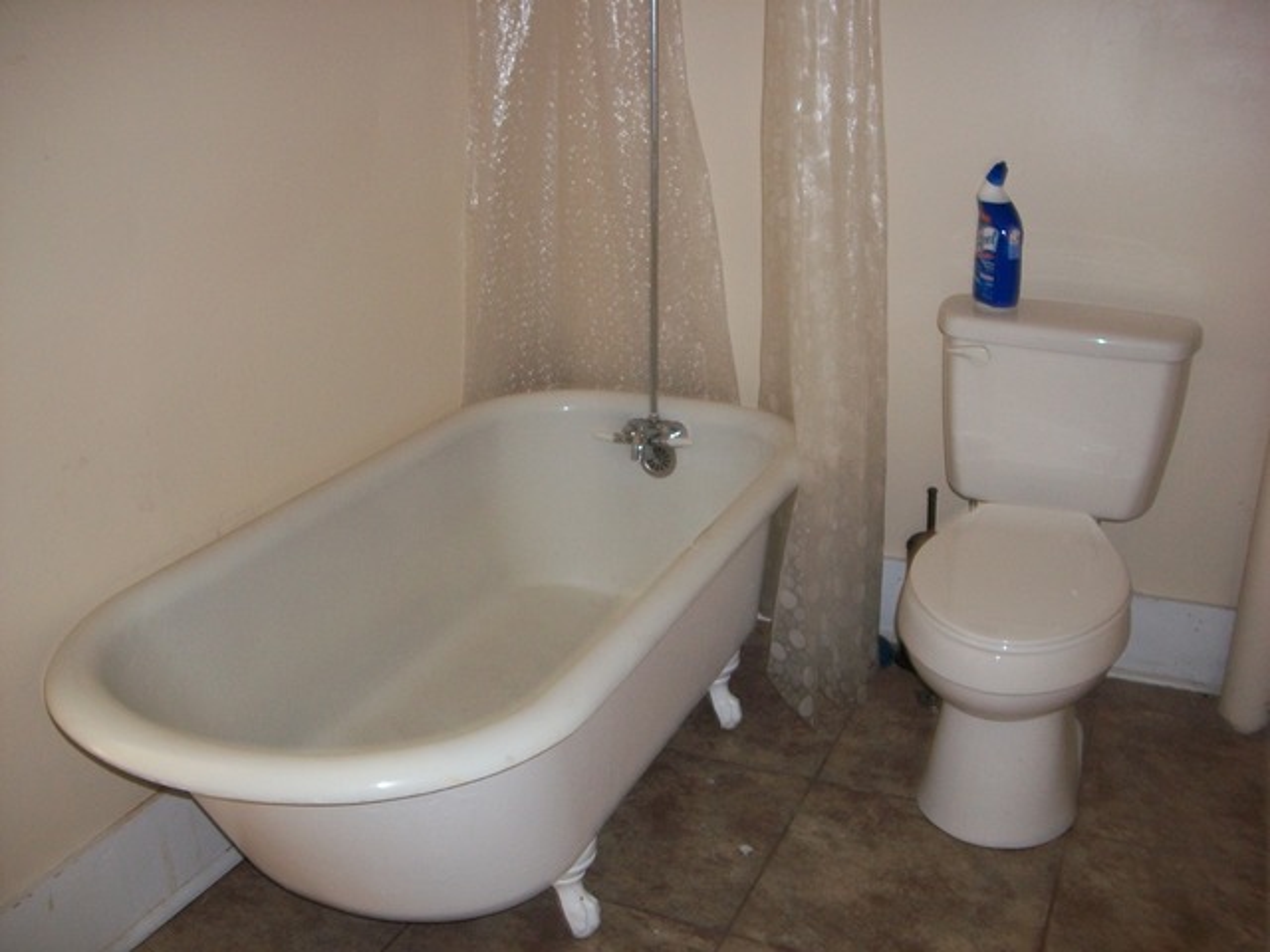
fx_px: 1174
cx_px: 635
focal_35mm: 32
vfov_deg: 44.2
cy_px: 476
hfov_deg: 56.8
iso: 100
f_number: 2.9
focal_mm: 5.7
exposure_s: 1/30
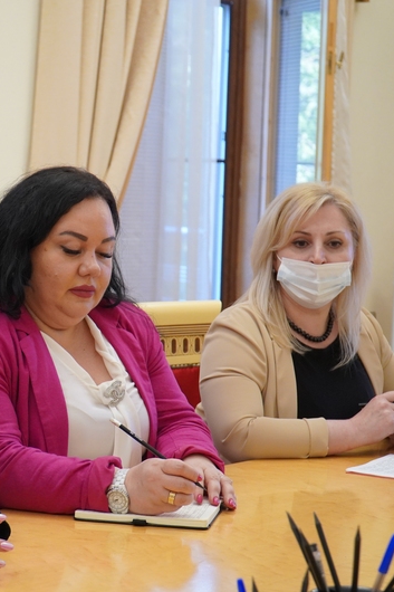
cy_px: 295
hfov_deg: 16.1
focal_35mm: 84
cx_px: 35
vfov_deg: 24.3
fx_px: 1376
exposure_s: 1/160
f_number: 4
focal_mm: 37
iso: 1250
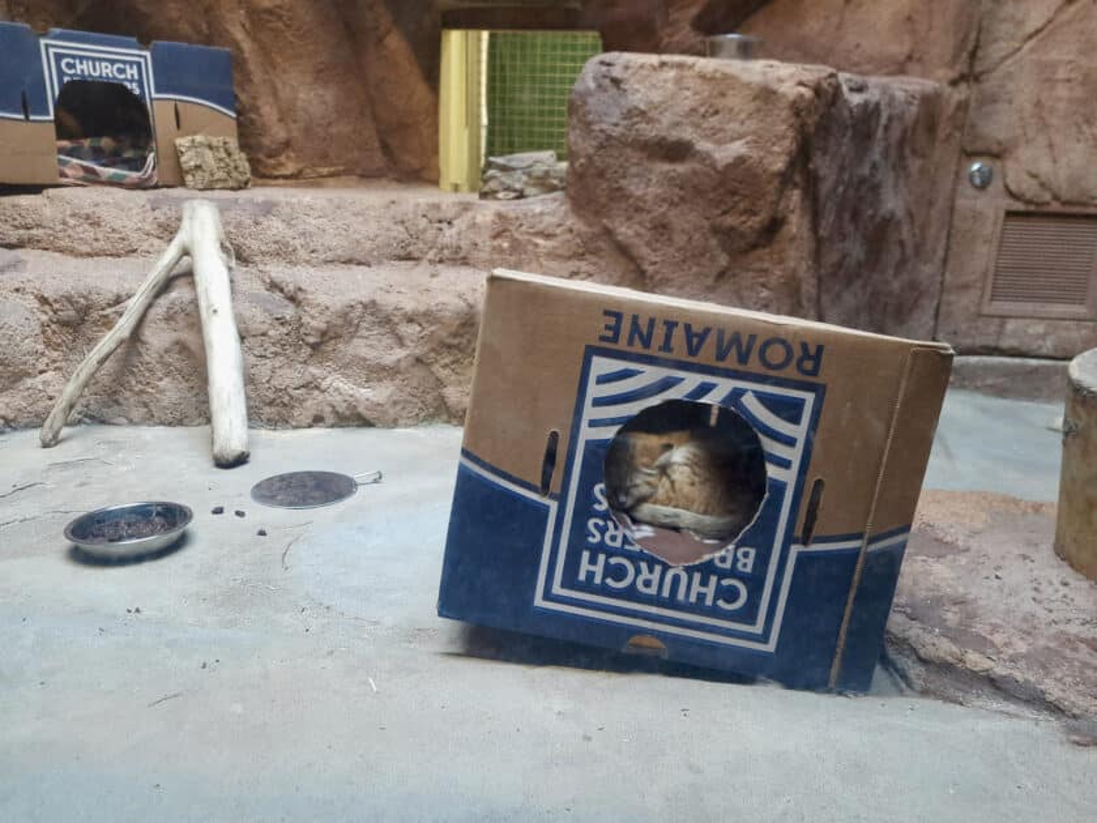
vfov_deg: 56.8
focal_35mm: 24
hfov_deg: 71.6
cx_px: 548
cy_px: 412
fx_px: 761
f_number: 1.8
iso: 500
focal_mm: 5.23
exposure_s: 1/24
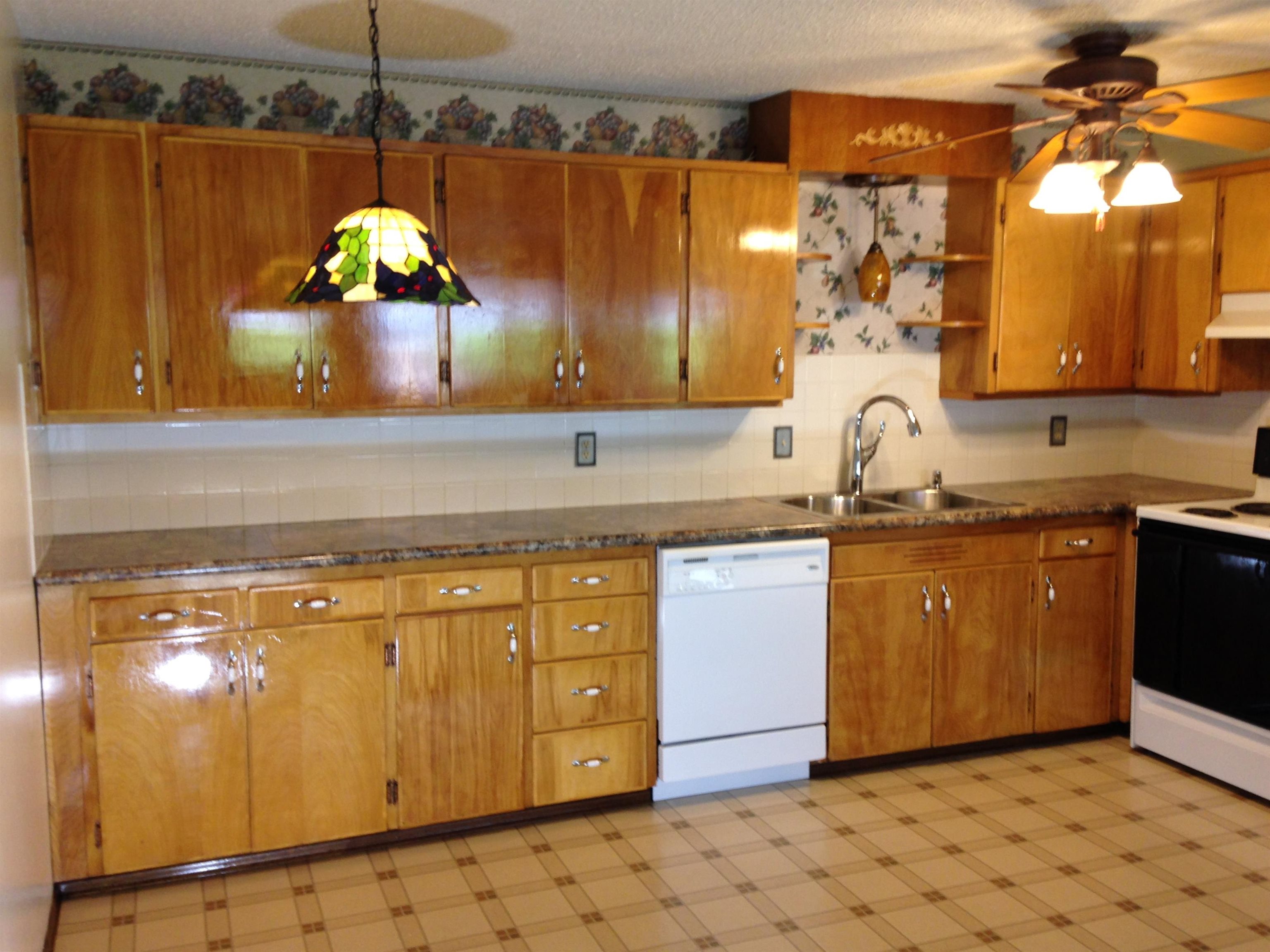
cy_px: 476
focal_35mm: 33
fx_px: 1211
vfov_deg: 42.9
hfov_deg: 55.4
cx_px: 635
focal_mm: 4.12
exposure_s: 1/20
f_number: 2.4
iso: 64
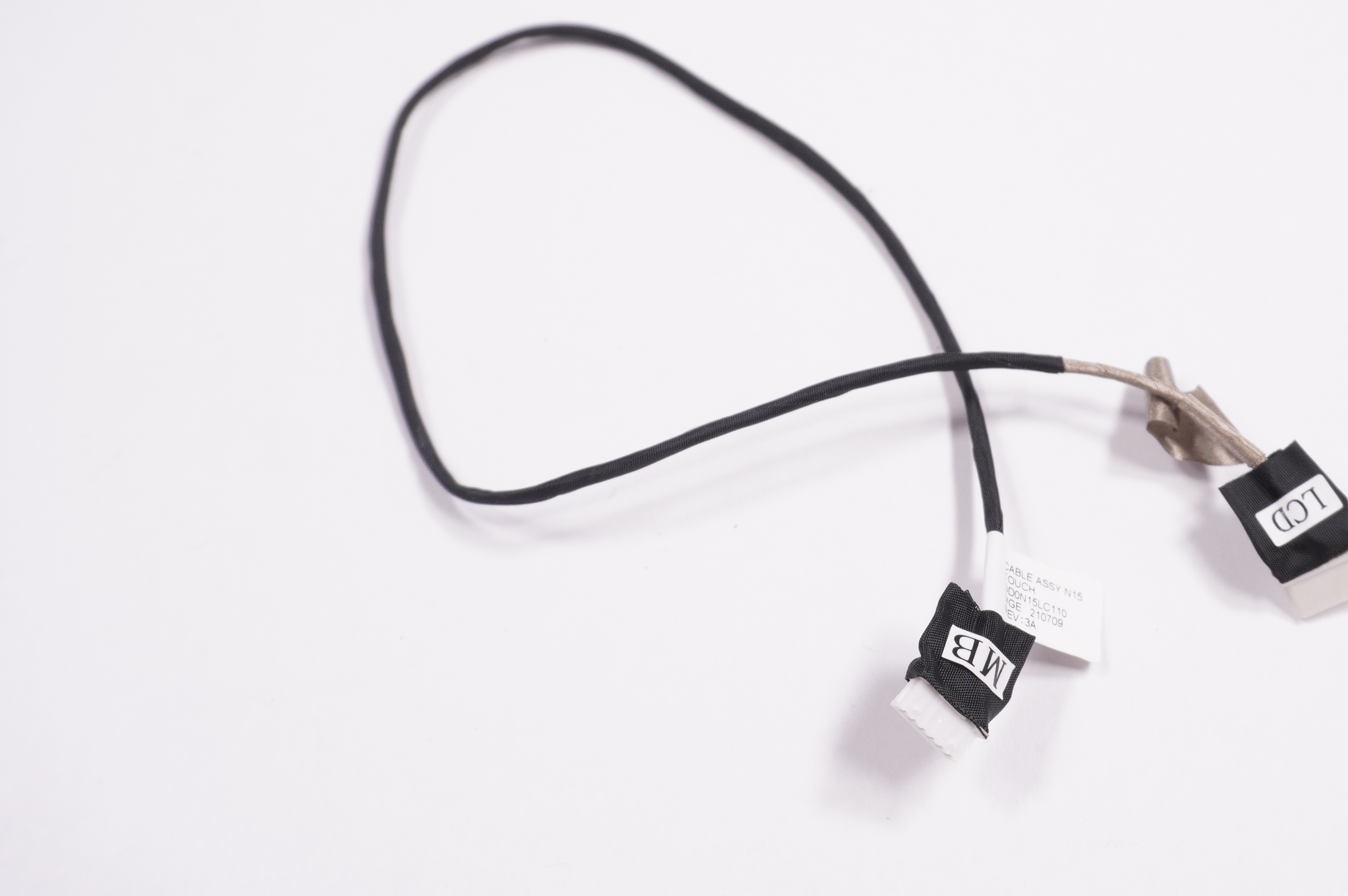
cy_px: 375
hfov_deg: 41.5
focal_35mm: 47
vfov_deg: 28.5
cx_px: 887
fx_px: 1758
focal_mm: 22
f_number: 5.6
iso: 400
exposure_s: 1/250
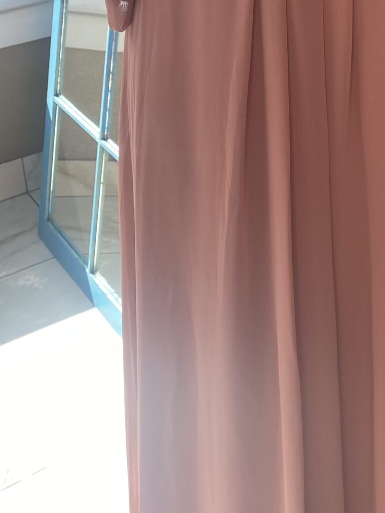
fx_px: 964
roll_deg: +1.4
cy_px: -35
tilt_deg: -16.9
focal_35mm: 65
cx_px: 368
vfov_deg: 27.6
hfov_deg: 21.9
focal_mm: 4.25
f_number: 1.8
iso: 32
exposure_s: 1/246
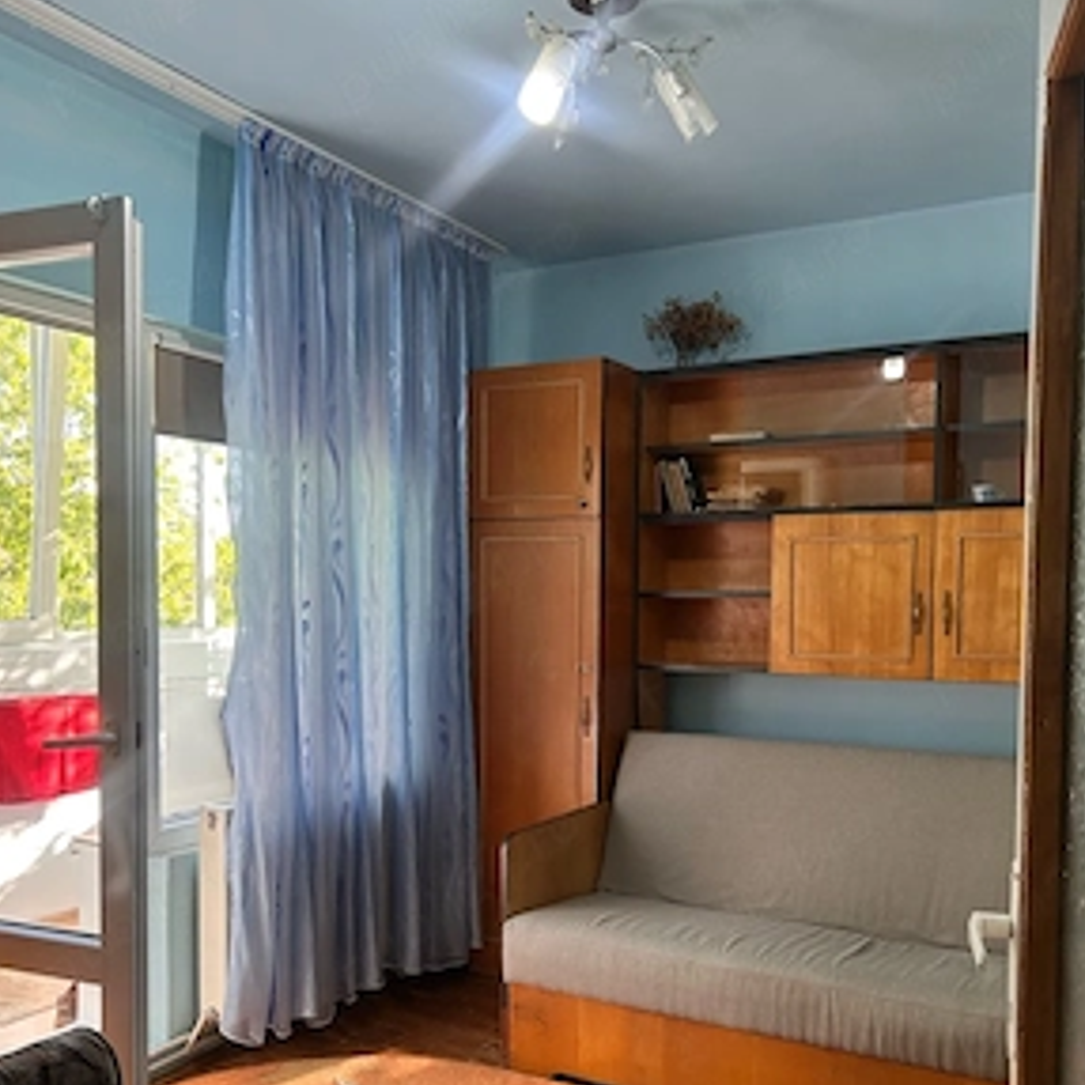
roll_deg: +0.1
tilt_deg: -1.2
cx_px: 533
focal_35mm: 32
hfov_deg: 51.1
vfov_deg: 50.8
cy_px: 650
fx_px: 1135
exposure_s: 1/121
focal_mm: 5.7
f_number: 1.5
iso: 64
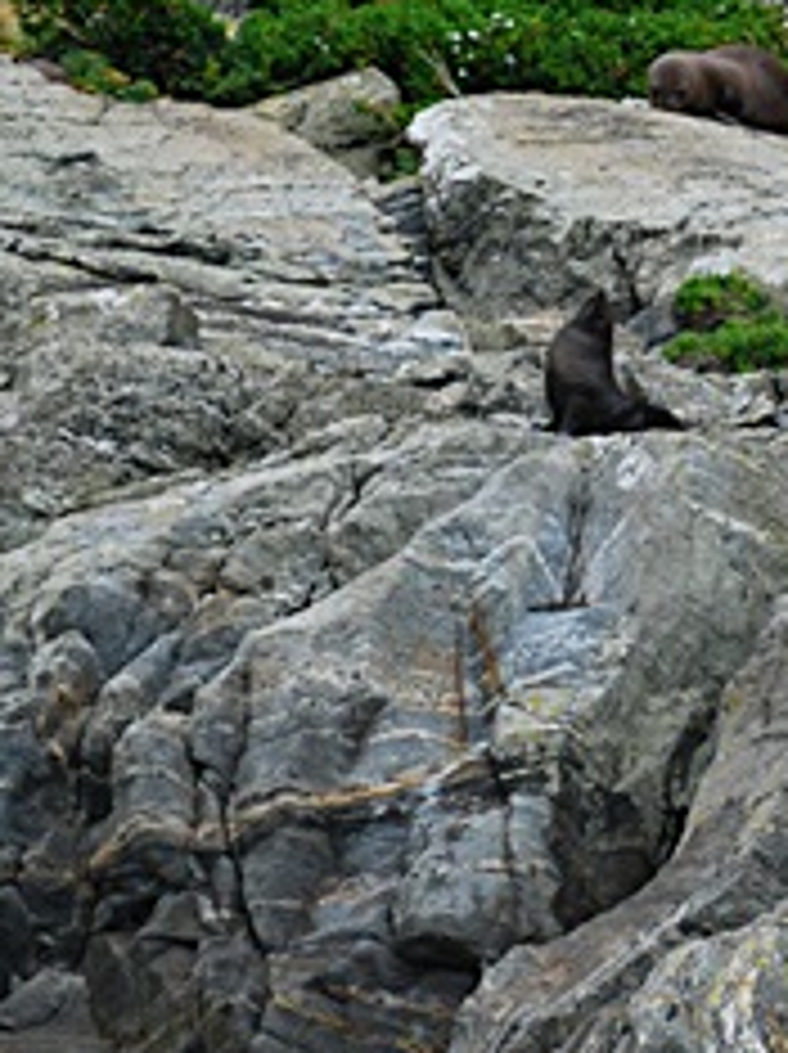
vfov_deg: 5.7
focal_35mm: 346
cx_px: 964
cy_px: 310
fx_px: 10521
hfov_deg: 4.3
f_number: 6.3
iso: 400
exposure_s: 1/200
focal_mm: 70
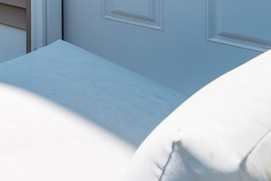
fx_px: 437
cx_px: -231
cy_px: -120
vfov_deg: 19.2
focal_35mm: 58
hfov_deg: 21.1
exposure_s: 1/1000
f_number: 8
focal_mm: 12
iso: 125
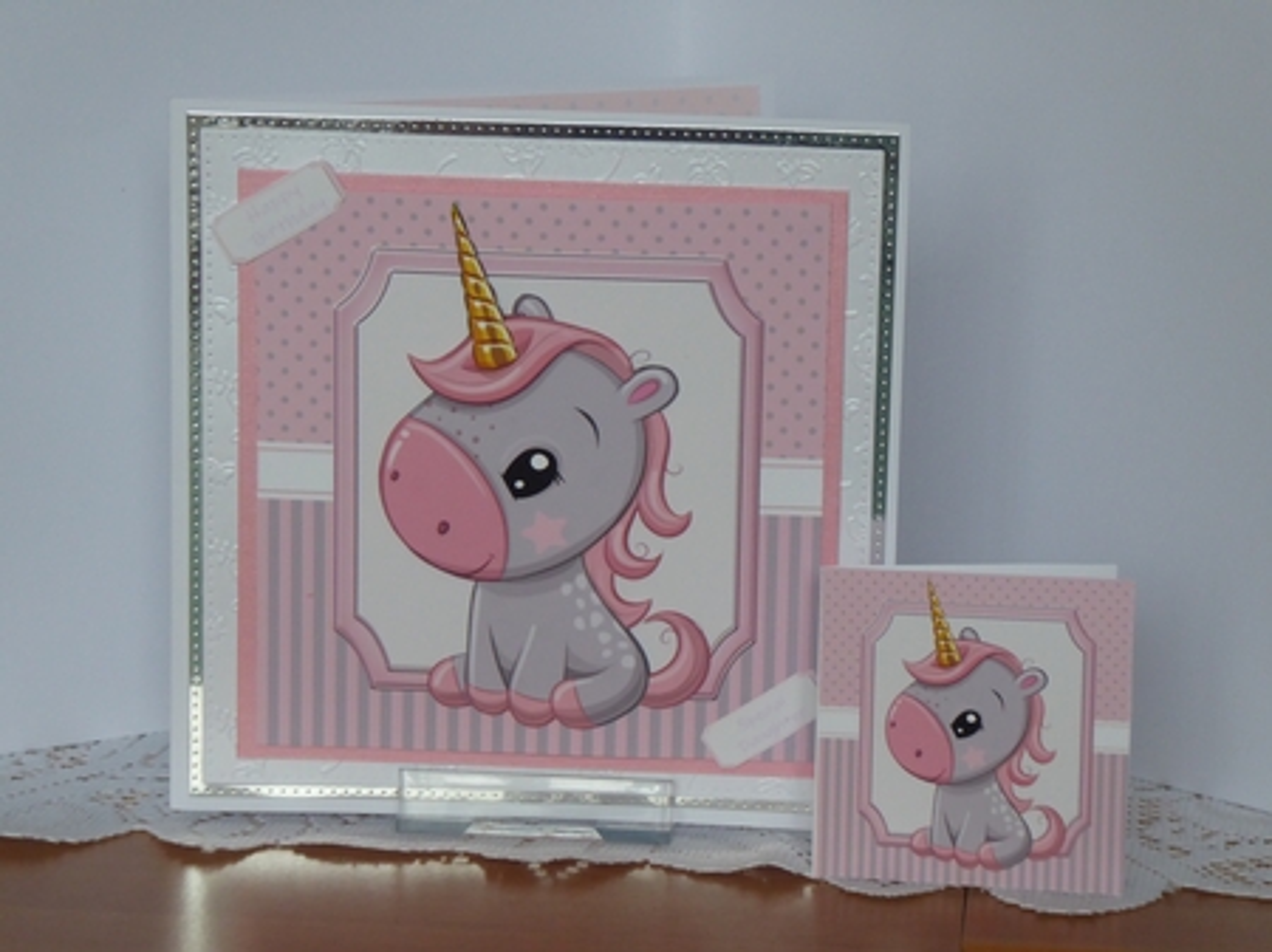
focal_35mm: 107
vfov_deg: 13.8
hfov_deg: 18.4
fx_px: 3930
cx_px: 636
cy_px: 476
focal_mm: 17.5
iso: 400
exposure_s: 1/25
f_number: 5
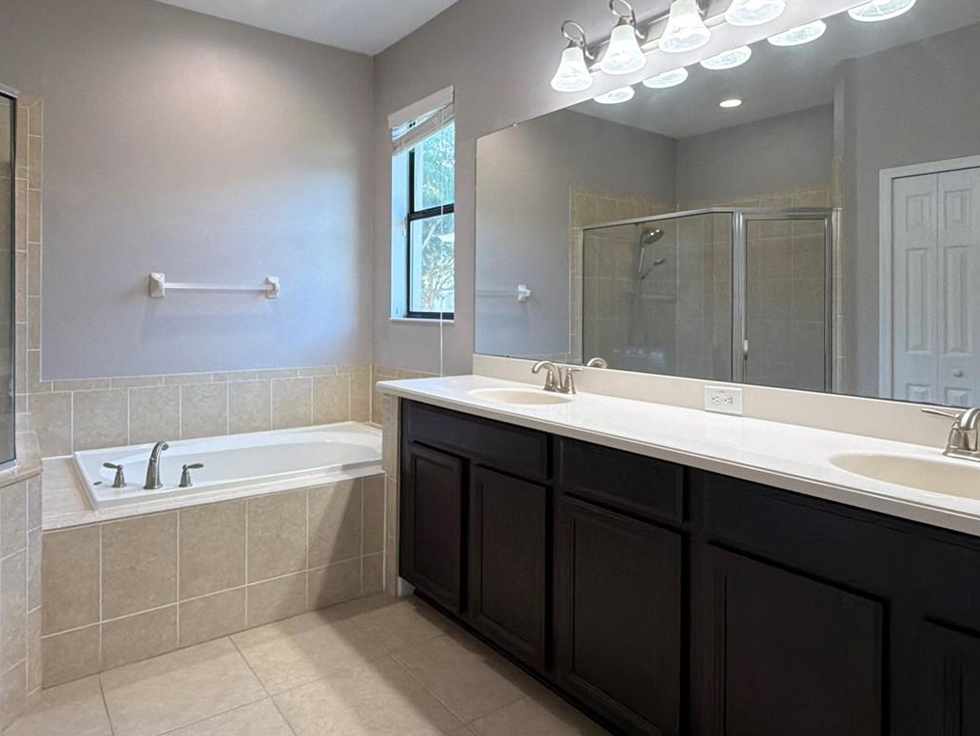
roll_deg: -0.3
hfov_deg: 75.8
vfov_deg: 60.7
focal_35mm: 22
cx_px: 412
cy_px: 304
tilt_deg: +0.2
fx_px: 623
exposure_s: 1/120
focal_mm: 2.22
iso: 320
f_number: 2.2
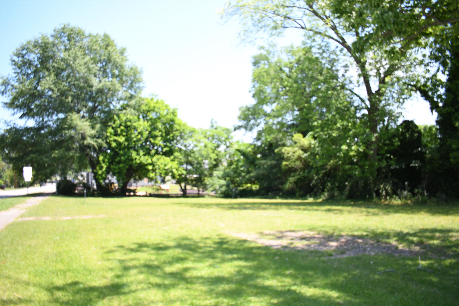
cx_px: 230
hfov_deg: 67.4
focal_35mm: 27
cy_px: 153
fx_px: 344
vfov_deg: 47.9
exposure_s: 1/250
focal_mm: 18
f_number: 3.5
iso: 100
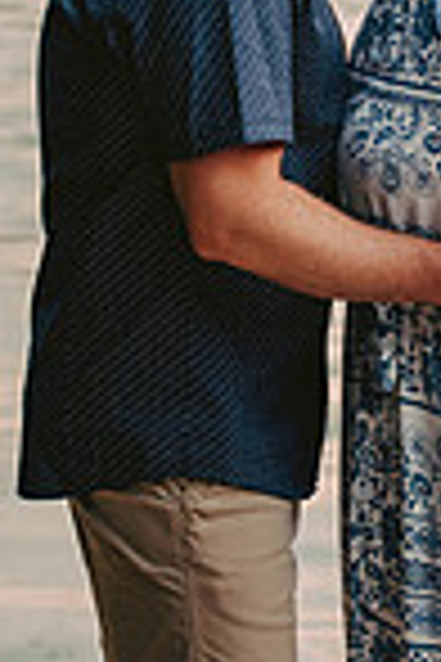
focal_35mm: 215
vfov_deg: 9.5
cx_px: 450
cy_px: 86
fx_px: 3950
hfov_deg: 6.4
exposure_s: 1/250
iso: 250
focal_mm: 70
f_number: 2.8
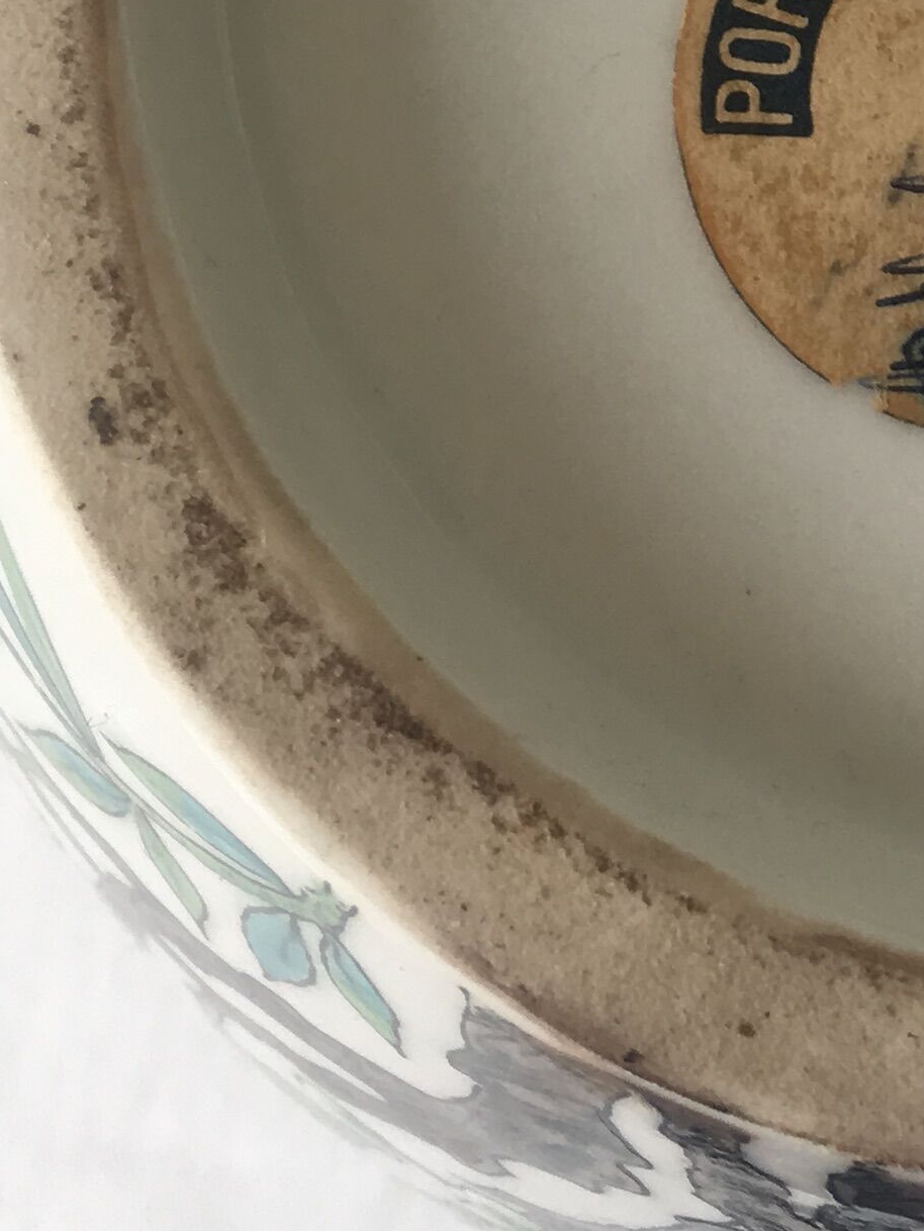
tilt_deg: -84.9
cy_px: -119
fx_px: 3415
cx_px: 1125
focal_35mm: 96
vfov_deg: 19.6
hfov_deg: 14.9
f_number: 2.2
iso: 32
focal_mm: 4.15
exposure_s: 1/50
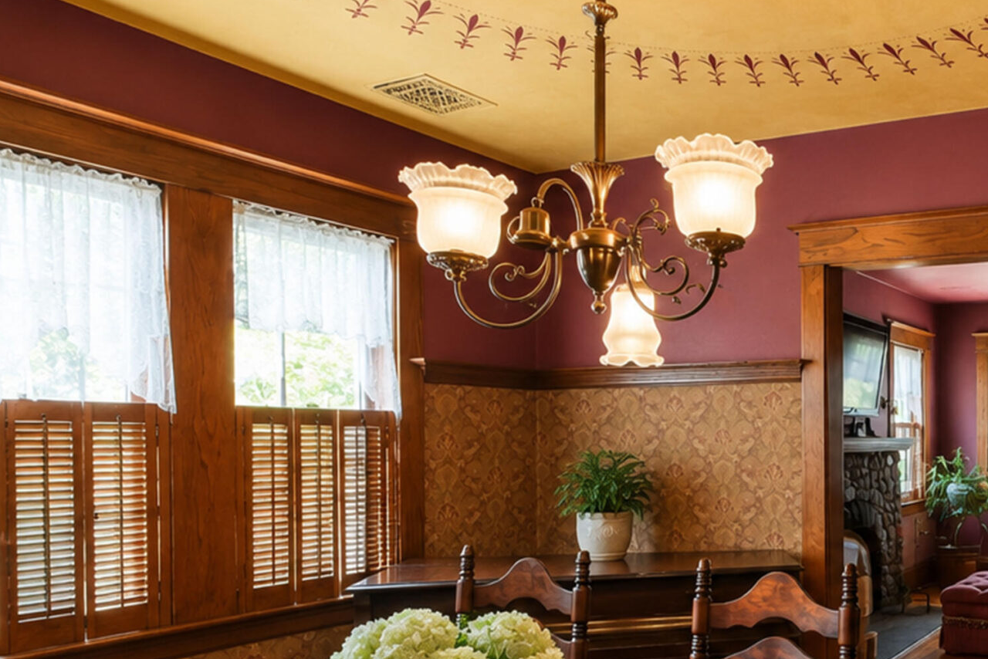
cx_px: 932
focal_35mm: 30
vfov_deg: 42.8
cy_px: 456
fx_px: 823
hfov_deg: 52.4
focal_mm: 10
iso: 2000
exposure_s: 1/20
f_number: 5
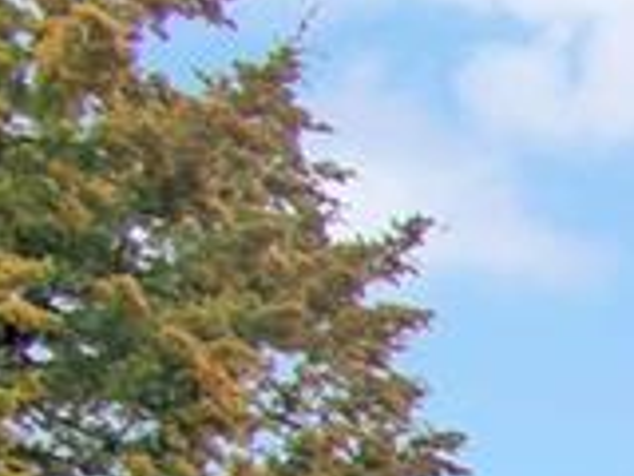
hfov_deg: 12.5
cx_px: 1759
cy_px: 1309
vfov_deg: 11.5
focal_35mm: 92
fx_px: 1685
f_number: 5.6
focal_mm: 10
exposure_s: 1/125
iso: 125
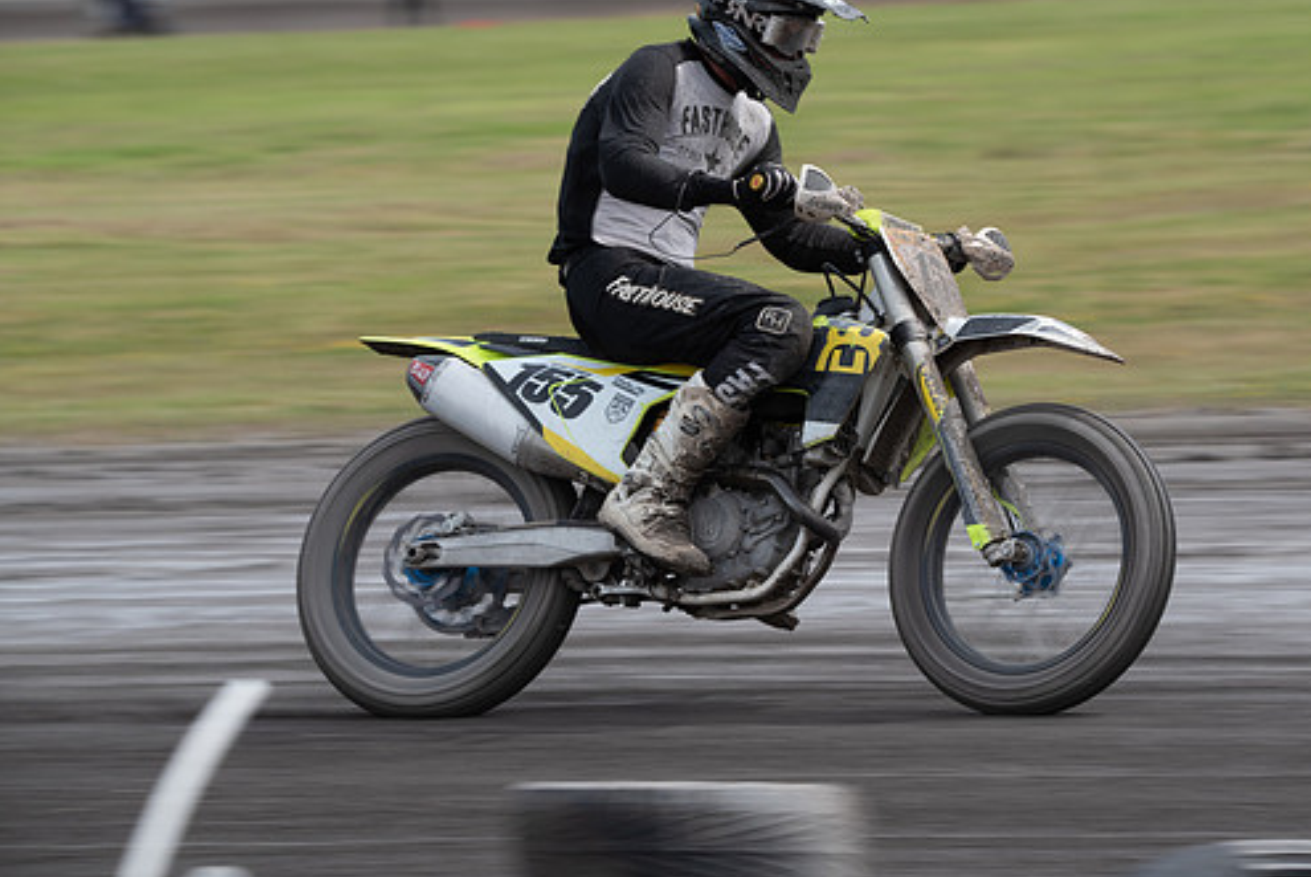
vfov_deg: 4.9
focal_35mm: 281
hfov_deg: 7.3
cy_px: 380
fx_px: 10242
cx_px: 763
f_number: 8
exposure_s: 1/320
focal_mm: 240
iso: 200
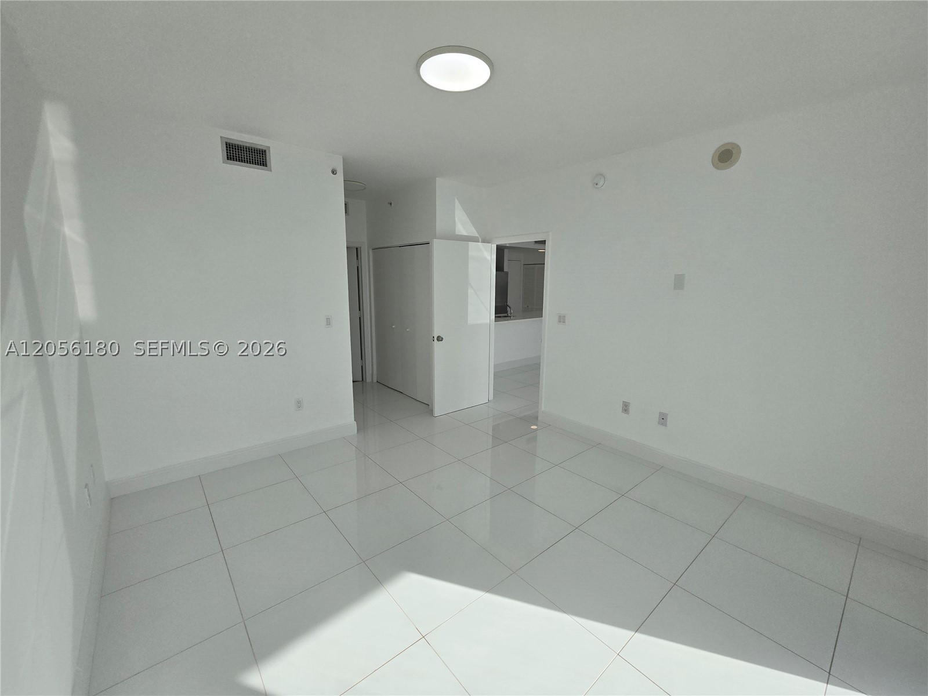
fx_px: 349
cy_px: 348
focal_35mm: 13
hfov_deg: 106.2
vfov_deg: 89.9
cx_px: 464
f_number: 2.2
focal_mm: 2.2
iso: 50
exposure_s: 1/1709
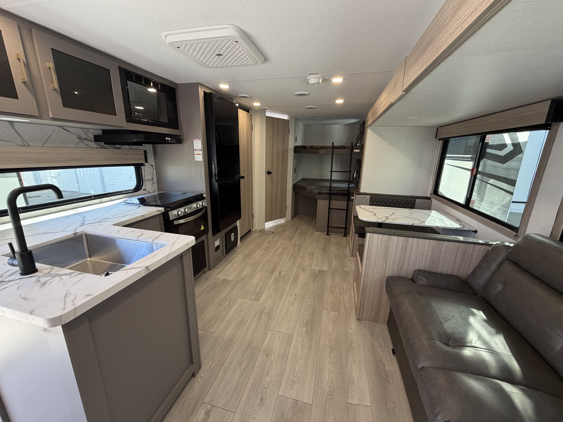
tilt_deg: -14.2
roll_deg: +0.3
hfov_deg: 102.1
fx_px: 228
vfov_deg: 85.7
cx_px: 282
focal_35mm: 14
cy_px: 211
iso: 320
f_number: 2.2
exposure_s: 1/121
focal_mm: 2.22
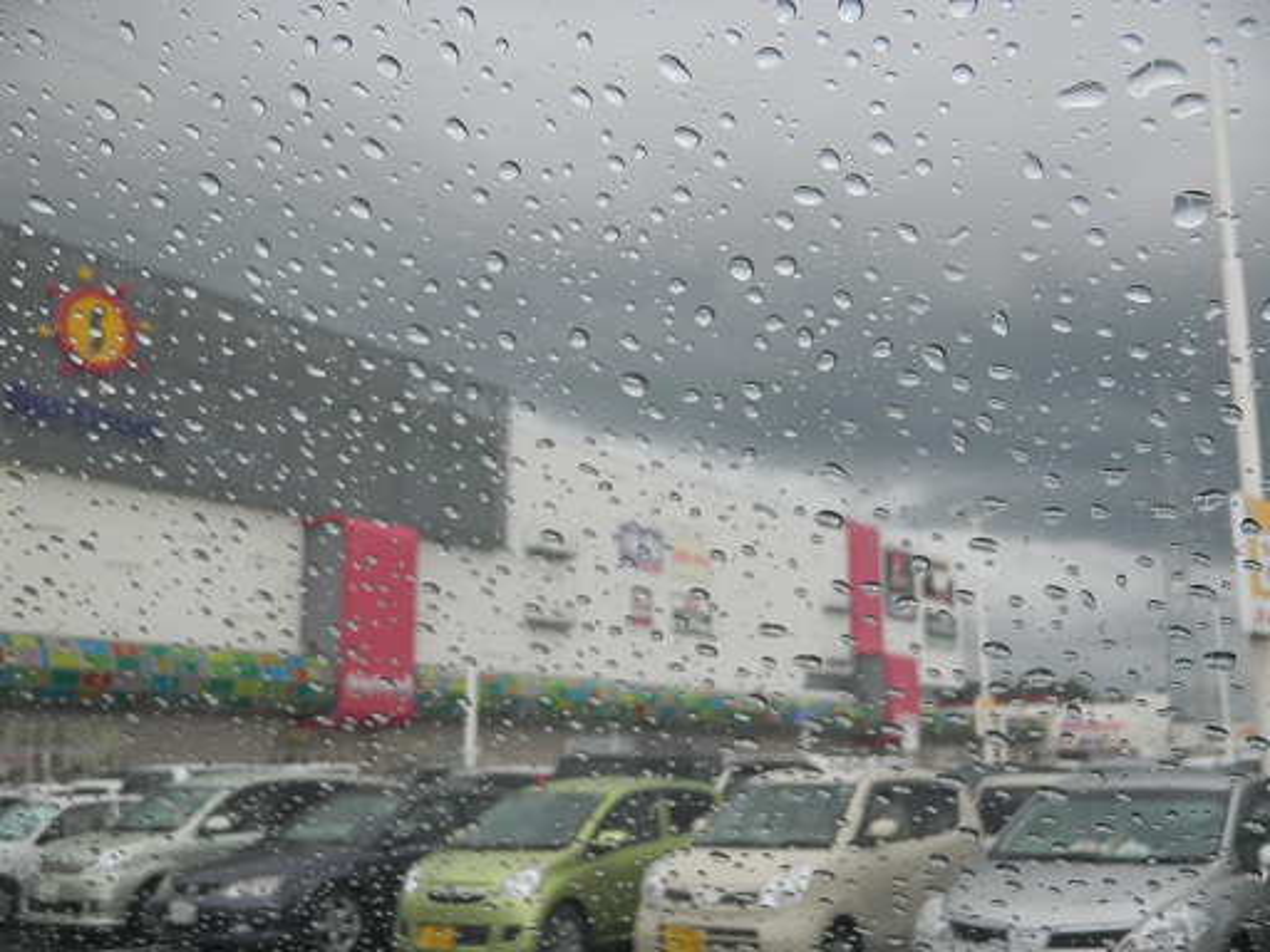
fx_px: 1394
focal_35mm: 38
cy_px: 476
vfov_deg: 37.7
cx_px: 635
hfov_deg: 49.0
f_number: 4
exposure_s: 1/56.6
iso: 80
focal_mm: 6.9
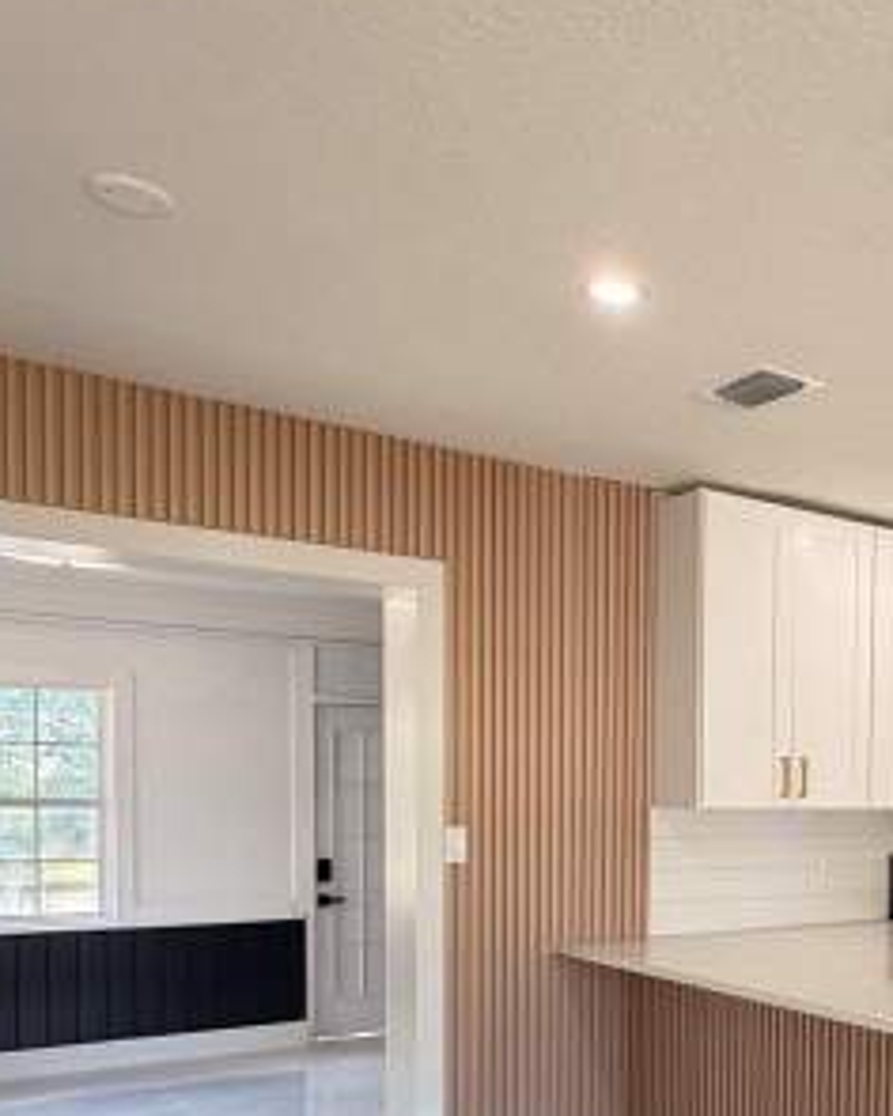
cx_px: 863
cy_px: 844
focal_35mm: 37
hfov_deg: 36.6
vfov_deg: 47.2
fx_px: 1222
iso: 250
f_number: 2.2
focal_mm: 2.22
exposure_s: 1/121
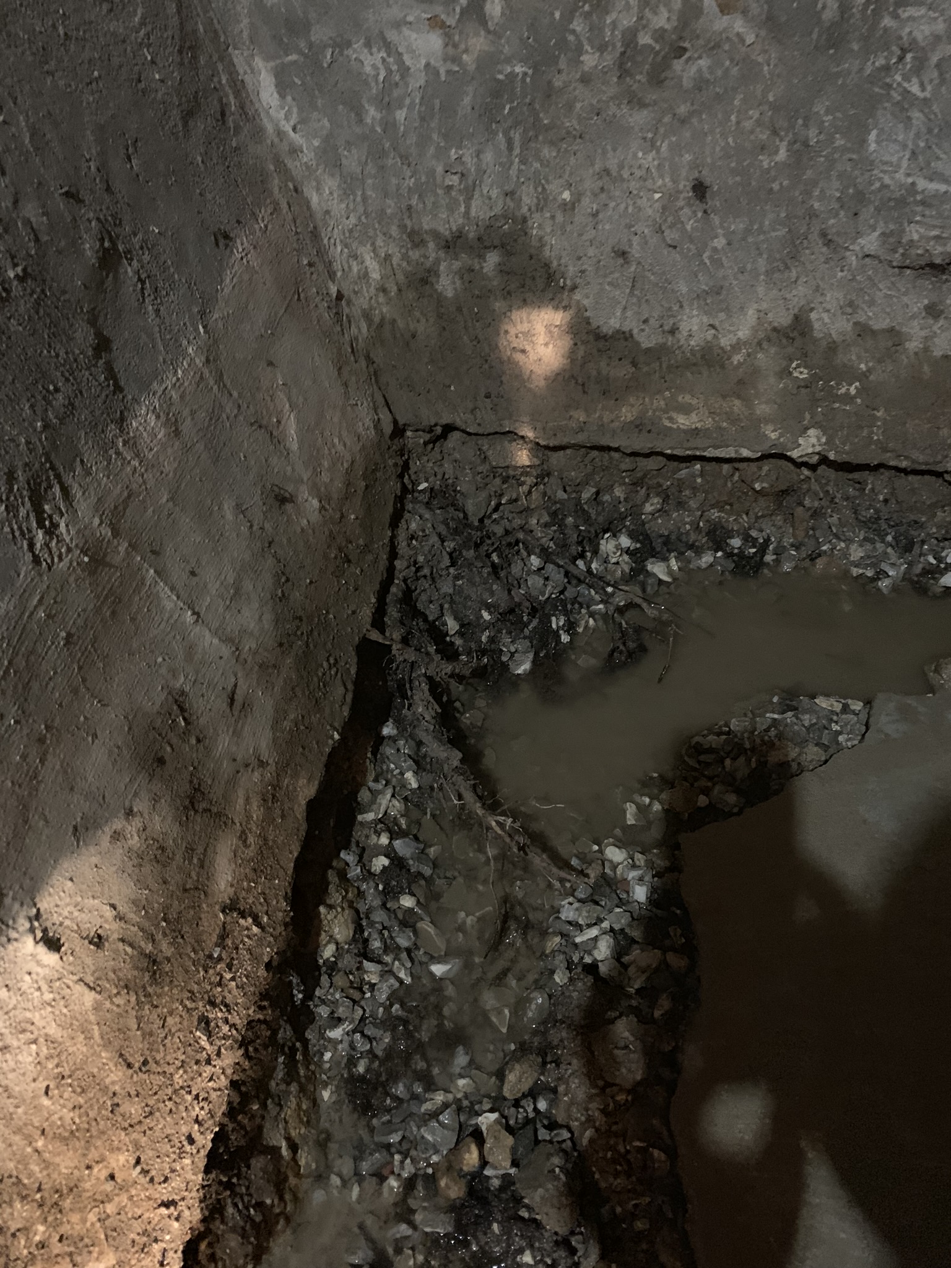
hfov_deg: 53.1
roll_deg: +0.7
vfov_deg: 67.3
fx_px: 952
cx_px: 476
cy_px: 634
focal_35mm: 26
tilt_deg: -43.3
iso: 1000
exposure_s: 1/15
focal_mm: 4.25
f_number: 1.8
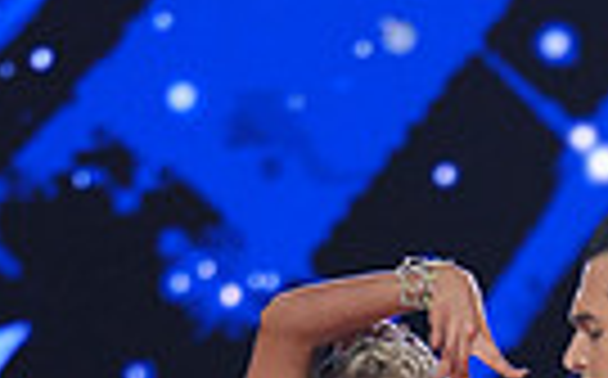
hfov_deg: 4.1
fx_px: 8573
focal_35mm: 518
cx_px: 615
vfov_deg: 2.5
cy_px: 1112
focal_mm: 118
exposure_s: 1/500
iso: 2000
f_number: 2.8
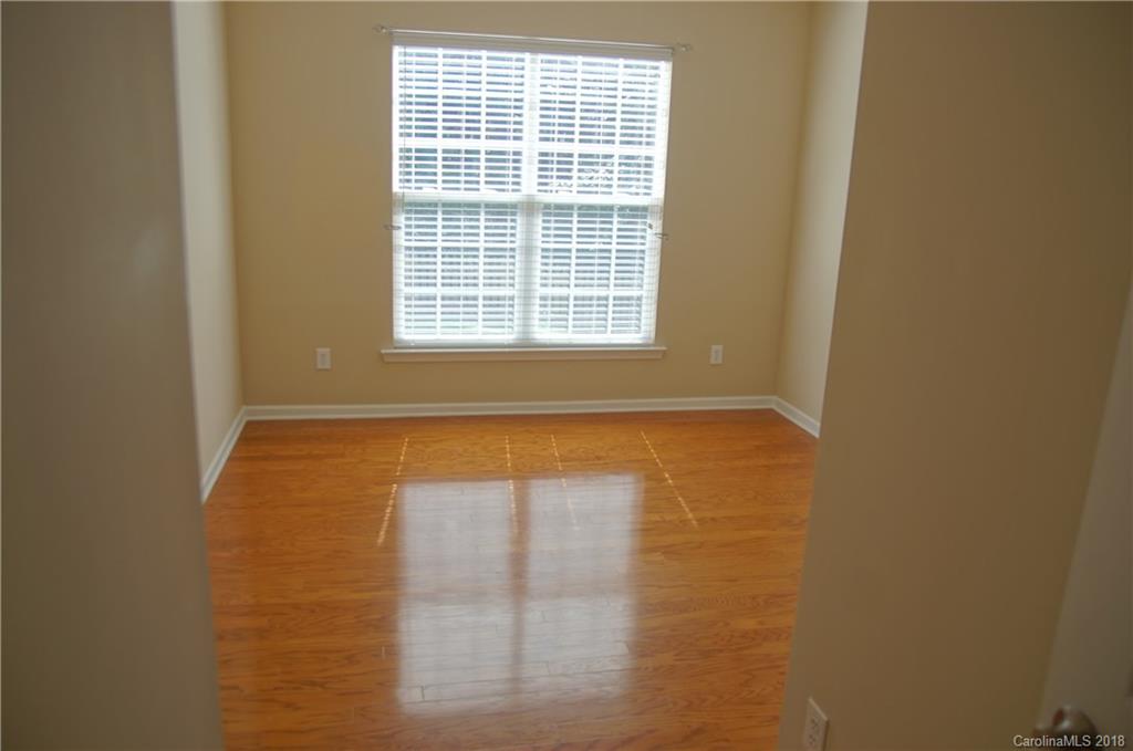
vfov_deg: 29.8
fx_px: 1414
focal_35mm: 45
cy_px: 376
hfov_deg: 43.7
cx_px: 566
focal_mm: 30
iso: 100
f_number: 3.2
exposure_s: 1/60
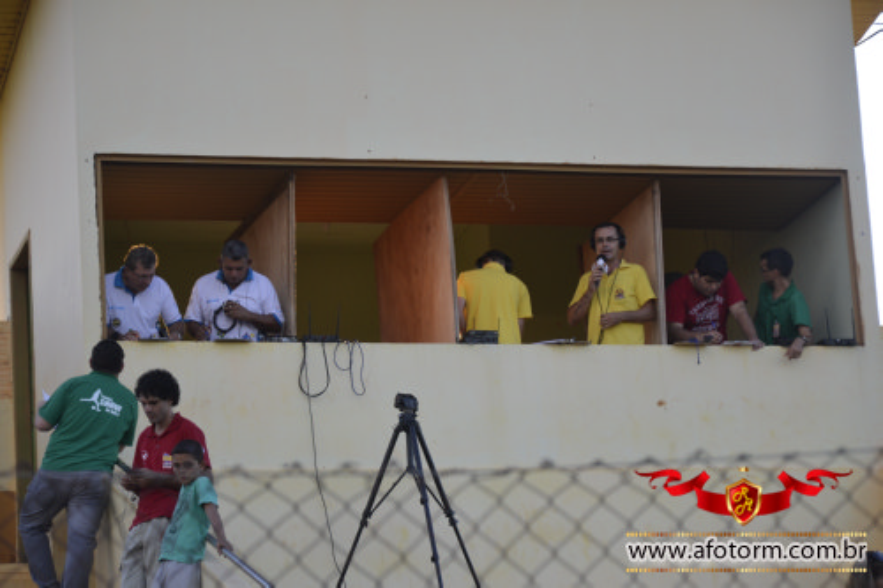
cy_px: 294
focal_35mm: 142
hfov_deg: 14.4
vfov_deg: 9.6
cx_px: 442
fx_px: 3494
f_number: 5.6
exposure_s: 1/200
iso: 400
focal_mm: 95
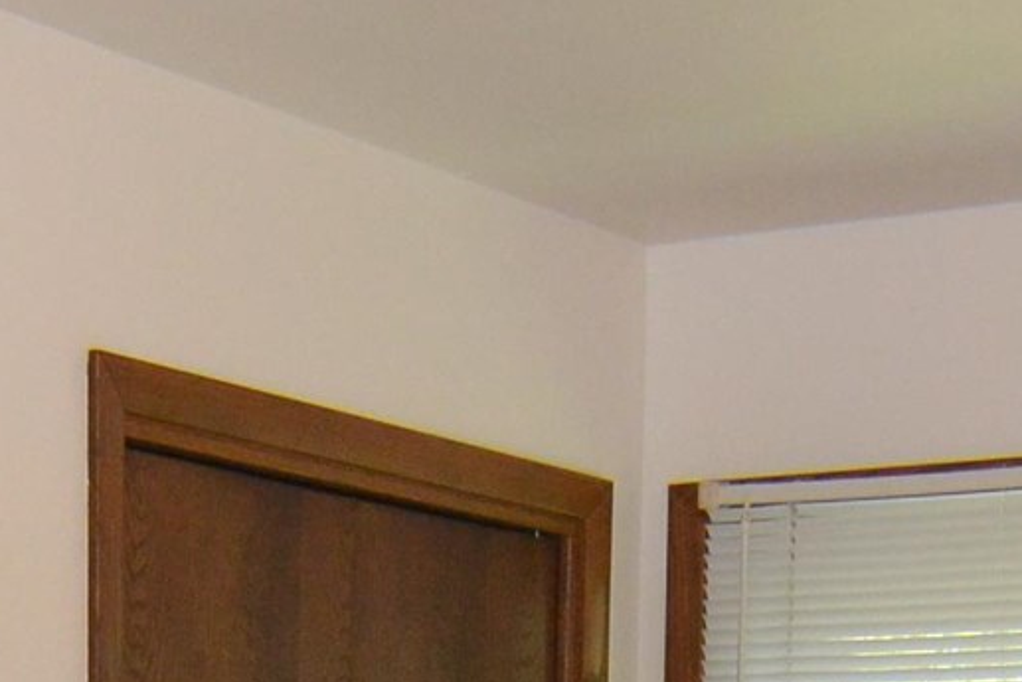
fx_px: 3038
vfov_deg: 11.4
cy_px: 1419
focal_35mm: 107
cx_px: 532
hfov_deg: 19.1
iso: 1000
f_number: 4
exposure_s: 1/60
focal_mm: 12
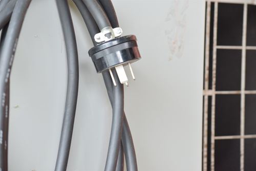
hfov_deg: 15.9
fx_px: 914
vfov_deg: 10.7
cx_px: 128
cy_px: 86
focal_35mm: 129
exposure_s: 1/125
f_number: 6.3
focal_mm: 85
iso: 1250
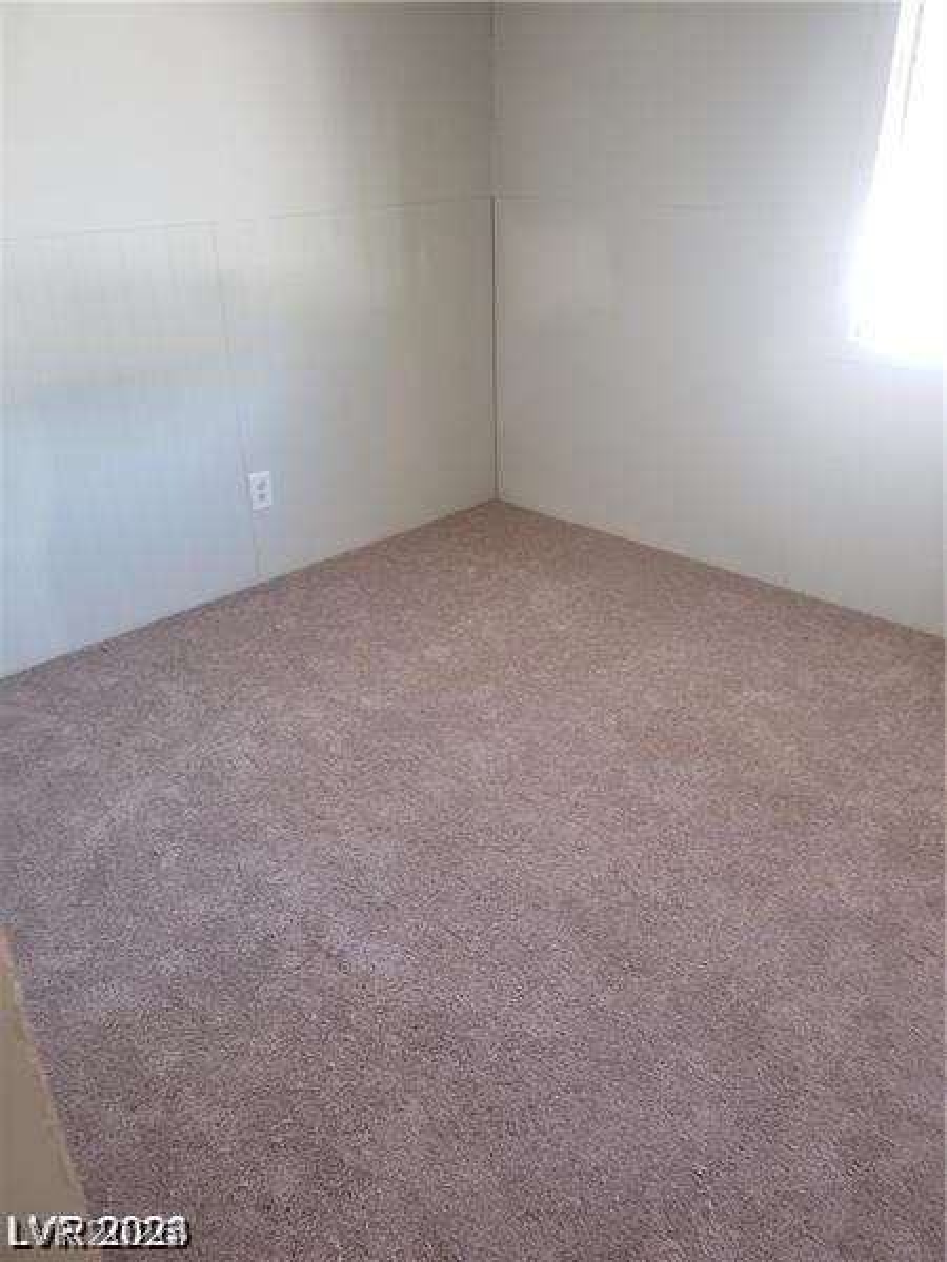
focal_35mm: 26
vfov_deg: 67.3
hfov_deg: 53.1
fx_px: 948
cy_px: 631
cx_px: 474
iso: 320
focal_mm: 4.3
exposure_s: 1/51
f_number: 2.4
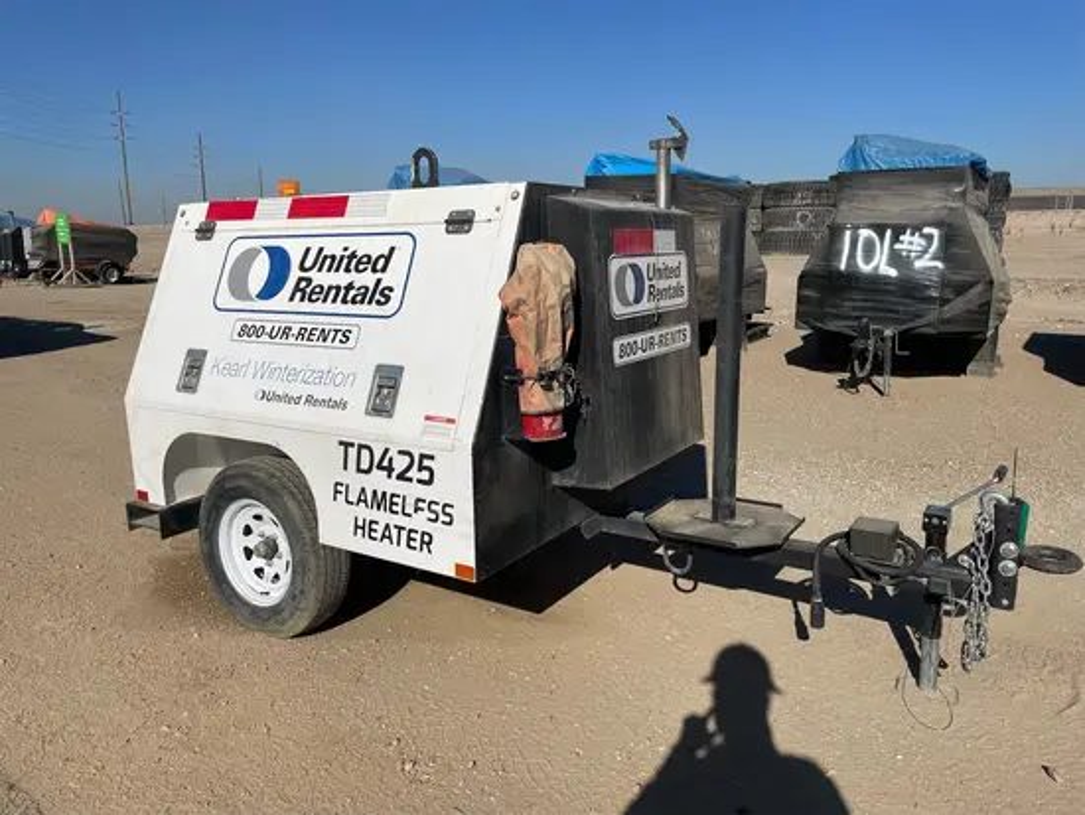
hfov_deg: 67.3
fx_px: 815
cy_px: 408
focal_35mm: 26
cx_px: 542
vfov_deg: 53.1
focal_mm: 4.2
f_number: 1.6
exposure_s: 1/14925
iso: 50
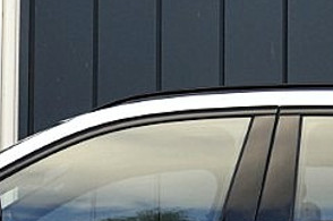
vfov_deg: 7.3
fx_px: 1718
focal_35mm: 186
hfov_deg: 11.1
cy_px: 261
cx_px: 157
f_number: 9
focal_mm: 26
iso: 400
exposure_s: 1/125
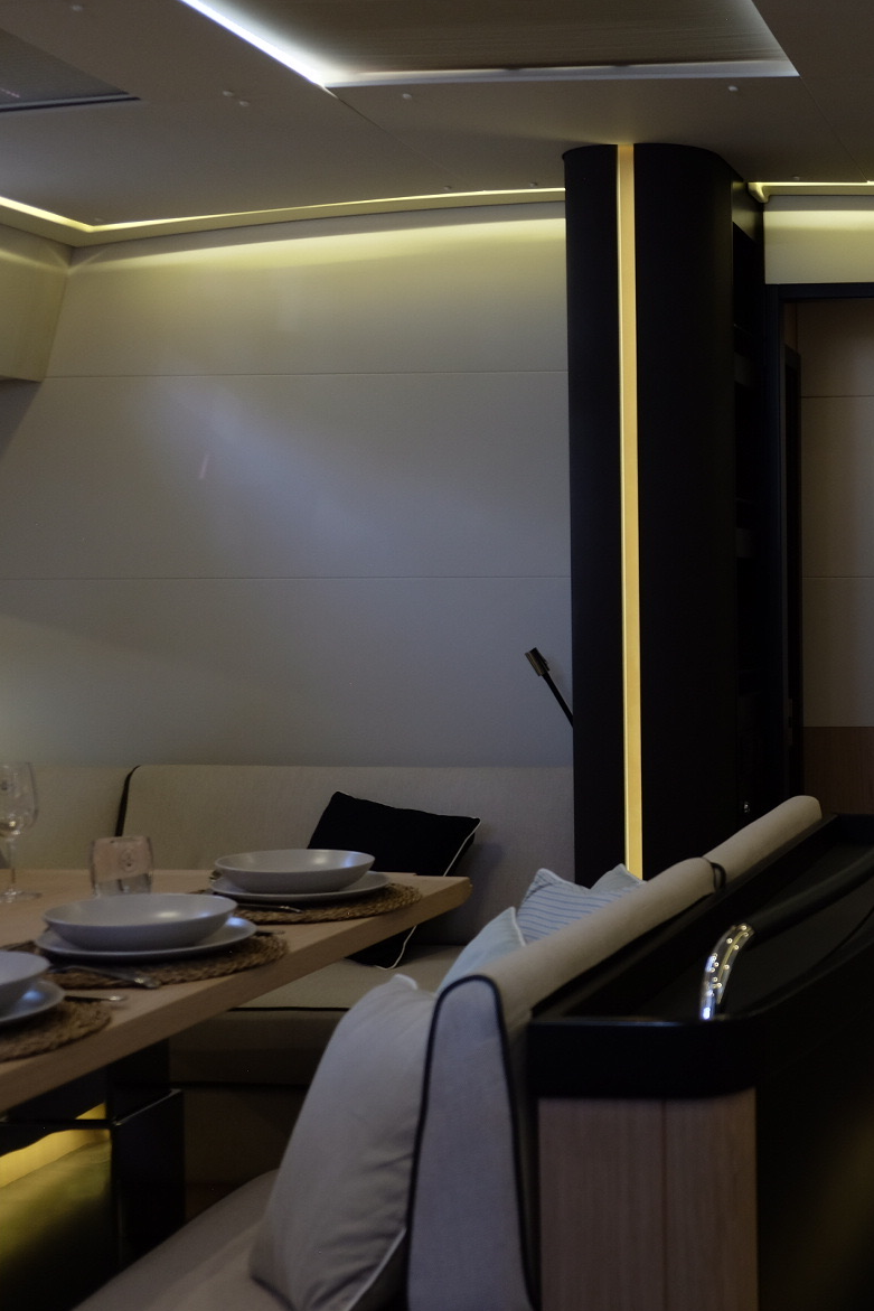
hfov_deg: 26.2
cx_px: 985
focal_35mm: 47
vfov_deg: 41.9
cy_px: 653
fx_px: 1711
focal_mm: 20.5
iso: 400
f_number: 3.2
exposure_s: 1/75
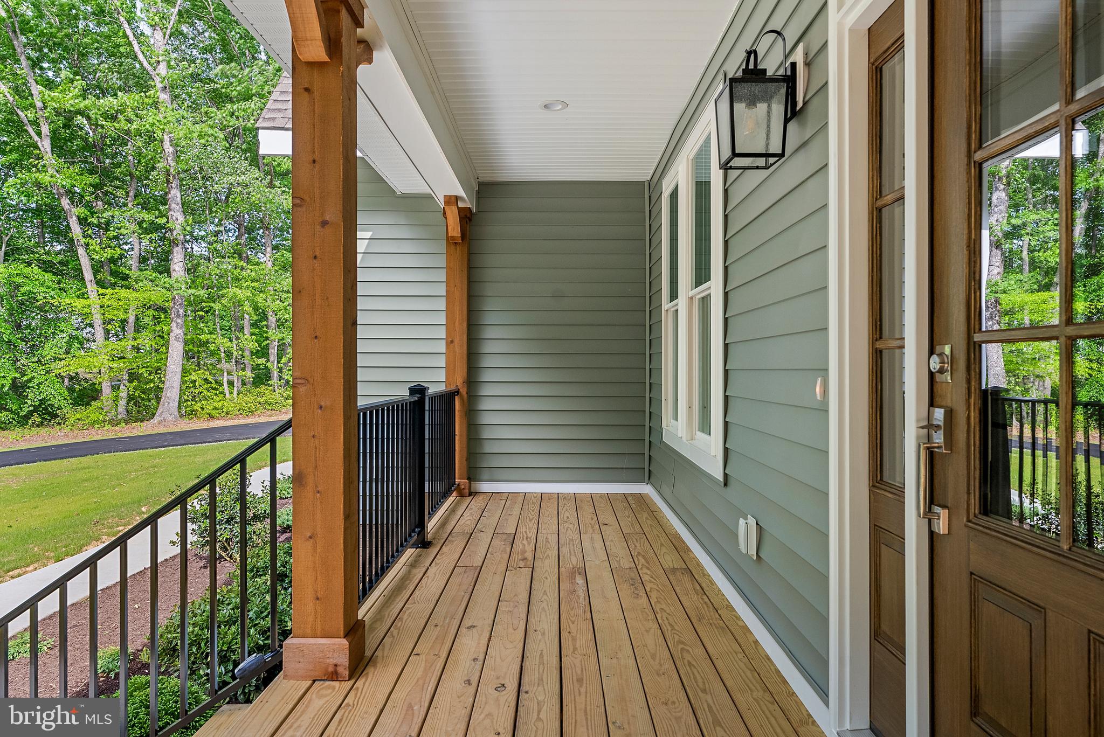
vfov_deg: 55.2
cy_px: 368
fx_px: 706
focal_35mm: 23
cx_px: 552
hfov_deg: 76.1
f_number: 8
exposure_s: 1/60
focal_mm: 23
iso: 800
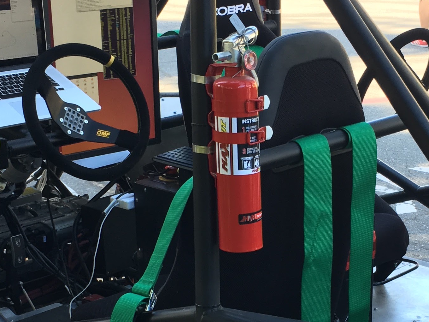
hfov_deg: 22.6
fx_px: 1066
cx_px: 294
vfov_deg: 17.0
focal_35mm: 86
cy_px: 269
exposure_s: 1/120
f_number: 2.2
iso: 40
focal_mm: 4.15
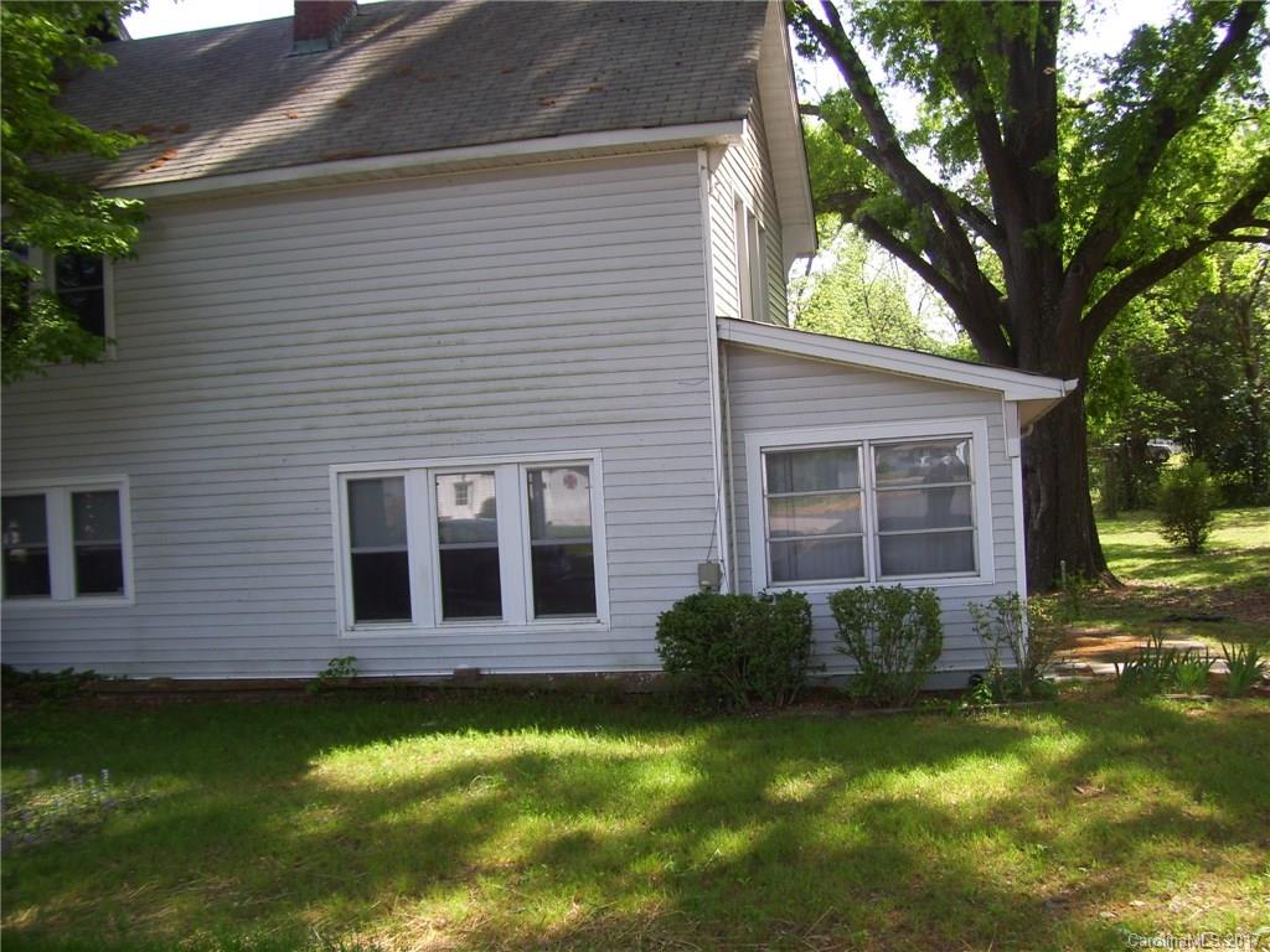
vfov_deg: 39.7
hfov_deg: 51.4
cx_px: 635
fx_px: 1321
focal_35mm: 36
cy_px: 476
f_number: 2.7
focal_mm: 6
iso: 80
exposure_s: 1/250
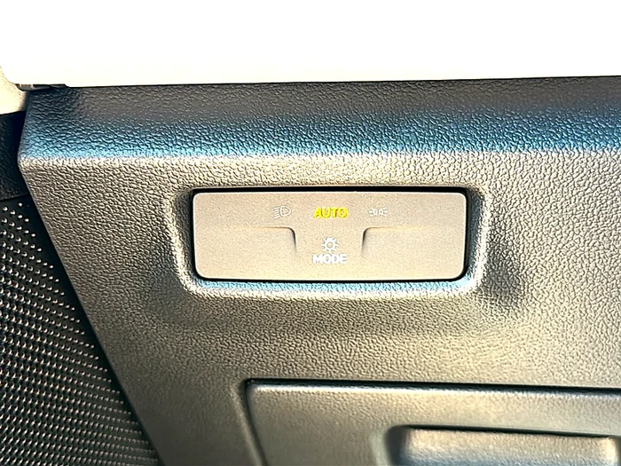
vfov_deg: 34.3
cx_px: 310
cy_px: 233
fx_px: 753
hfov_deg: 44.8
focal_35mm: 42
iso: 64
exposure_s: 1/50
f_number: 1.78
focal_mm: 6.86
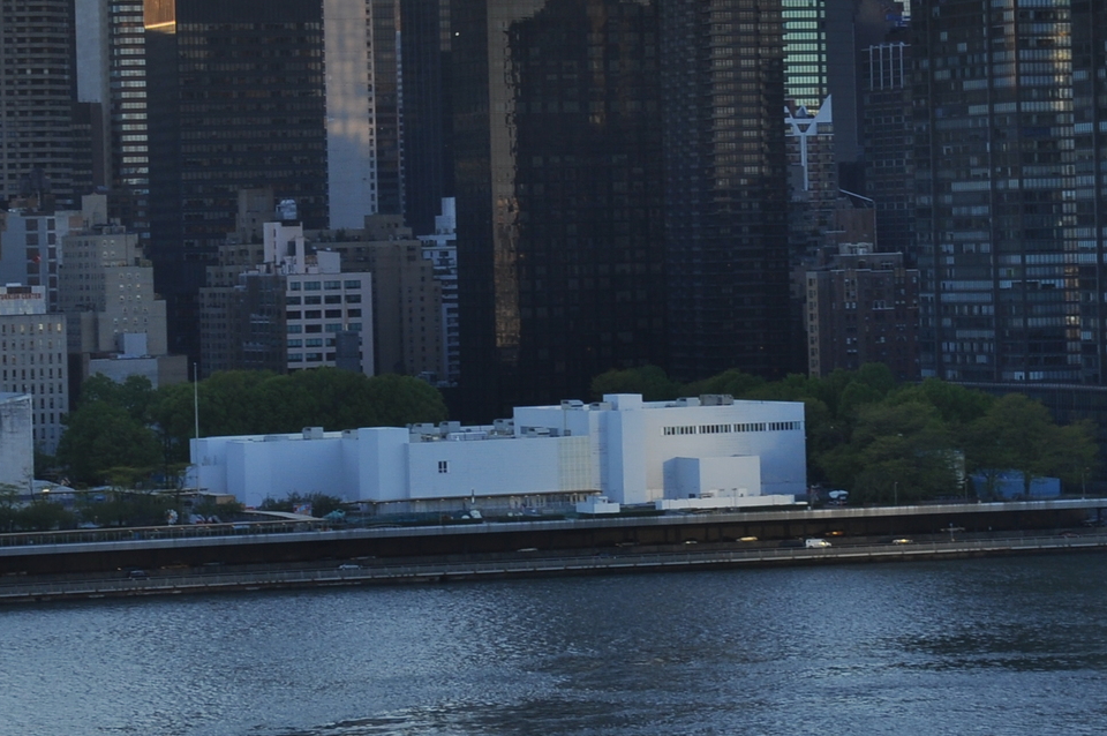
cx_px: 476
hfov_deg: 12.5
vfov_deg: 8.3
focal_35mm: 164
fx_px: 5038
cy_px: 158
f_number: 8
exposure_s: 1/100
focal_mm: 42
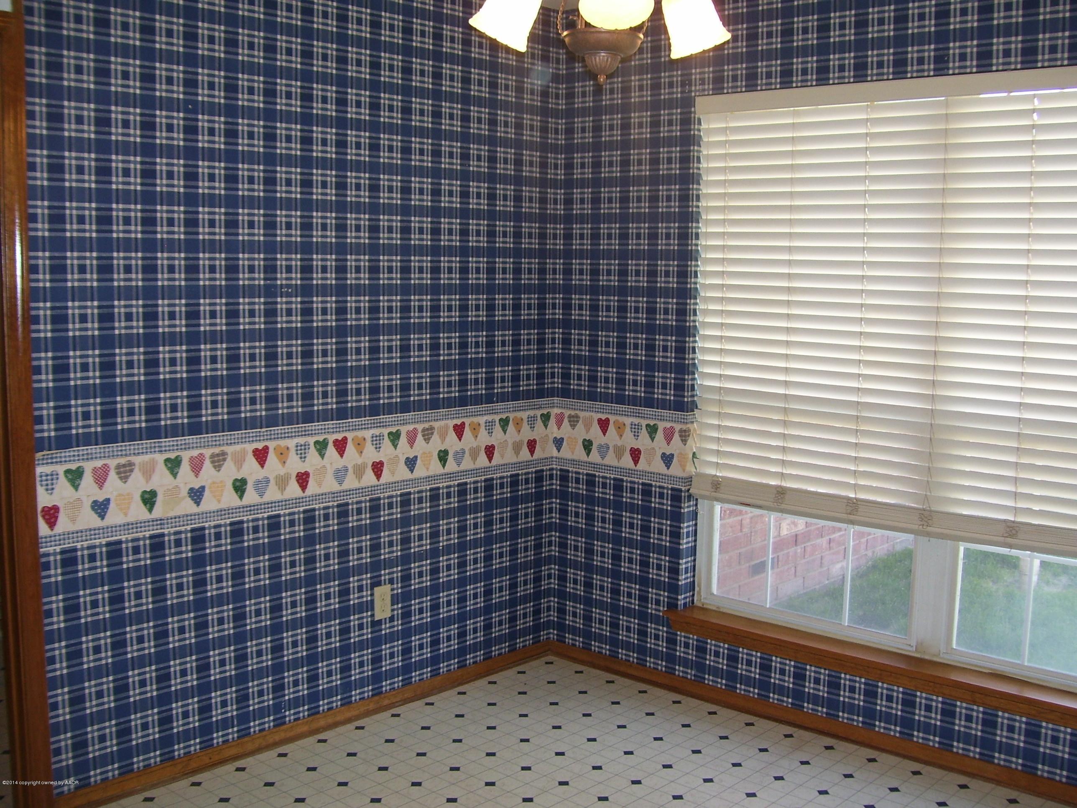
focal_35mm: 37
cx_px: 538
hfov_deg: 50.1
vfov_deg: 38.7
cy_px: 404
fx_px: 1151
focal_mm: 6
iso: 80
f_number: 2.7
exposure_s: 1/60
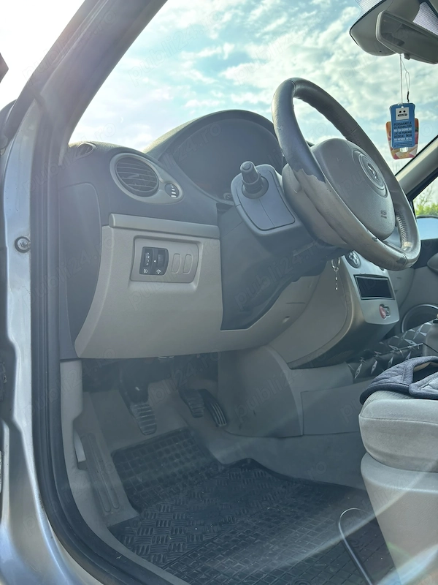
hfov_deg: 53.1
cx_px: 219
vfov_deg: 67.3
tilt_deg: +2.5
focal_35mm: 26
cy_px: 292
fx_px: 439
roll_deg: +0.2
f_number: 1.6
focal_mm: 5.96
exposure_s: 1/584
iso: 50
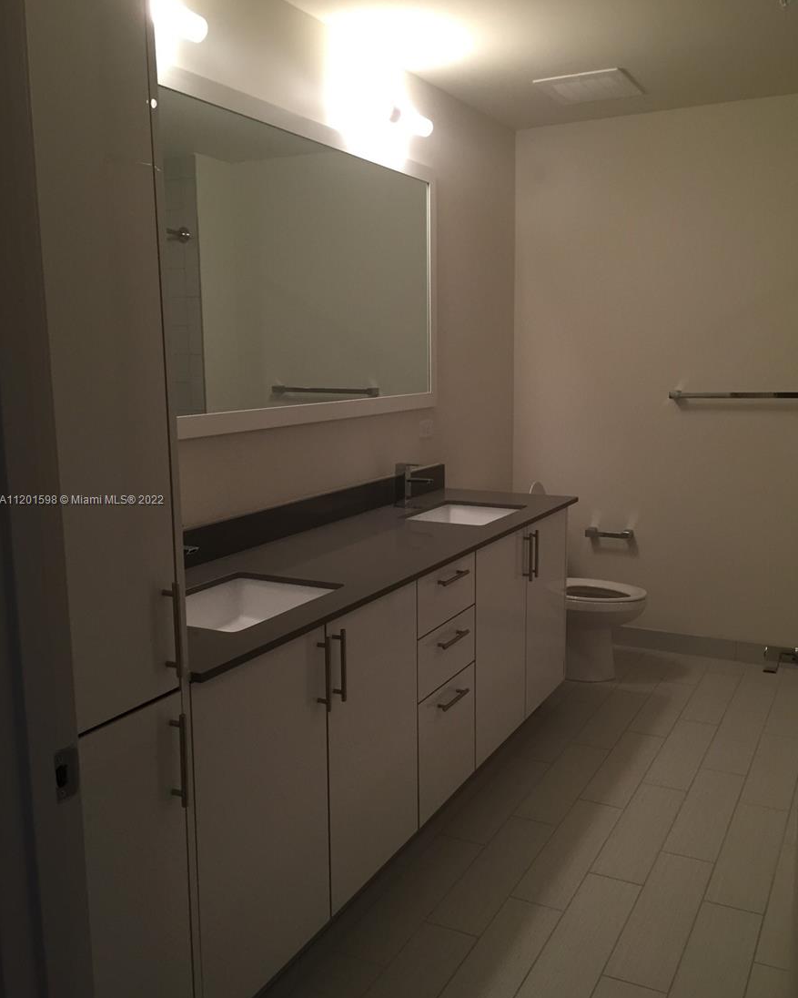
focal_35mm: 31
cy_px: 501
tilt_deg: -9.7
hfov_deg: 47.1
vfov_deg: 57.2
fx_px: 915
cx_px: 407
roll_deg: +0.4
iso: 100
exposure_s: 1/30
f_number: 2.2
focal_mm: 4.15
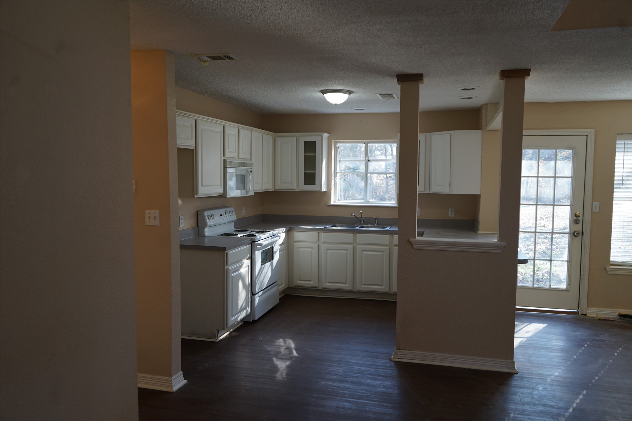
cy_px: 210
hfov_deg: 65.5
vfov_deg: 46.4
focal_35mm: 28
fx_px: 492
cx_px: 316
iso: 125
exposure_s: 1/60
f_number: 3.5
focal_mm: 28
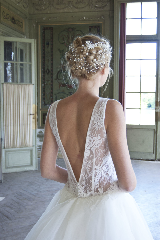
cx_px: 80
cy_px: 120
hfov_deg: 28.0
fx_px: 321
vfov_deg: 41.1
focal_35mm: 48
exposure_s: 1/50
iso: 400
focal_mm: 32
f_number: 4.5
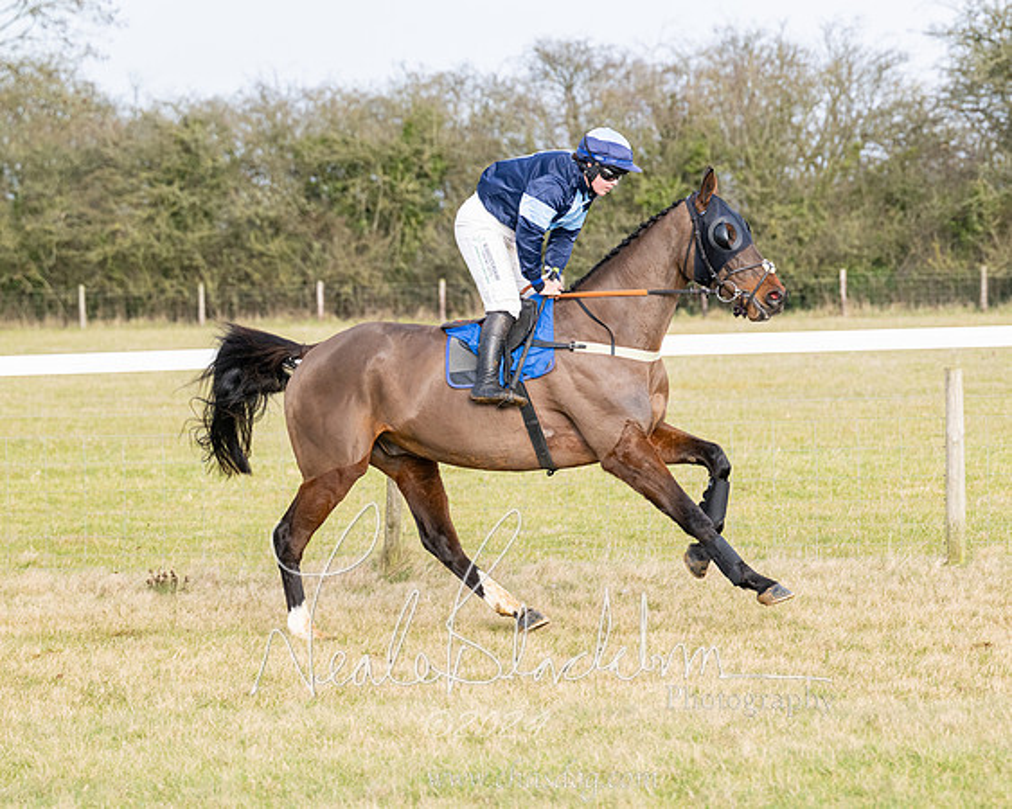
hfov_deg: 10.9
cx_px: 656
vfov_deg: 8.8
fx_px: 5285
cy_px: 452
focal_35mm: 177
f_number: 5
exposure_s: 1/1600
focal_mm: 140
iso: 800
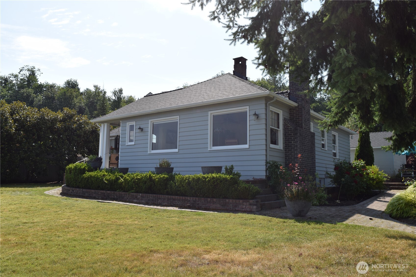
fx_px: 347
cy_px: 138
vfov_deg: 43.6
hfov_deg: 61.9
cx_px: 208
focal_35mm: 30
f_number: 10
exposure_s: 1/200
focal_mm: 20
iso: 100
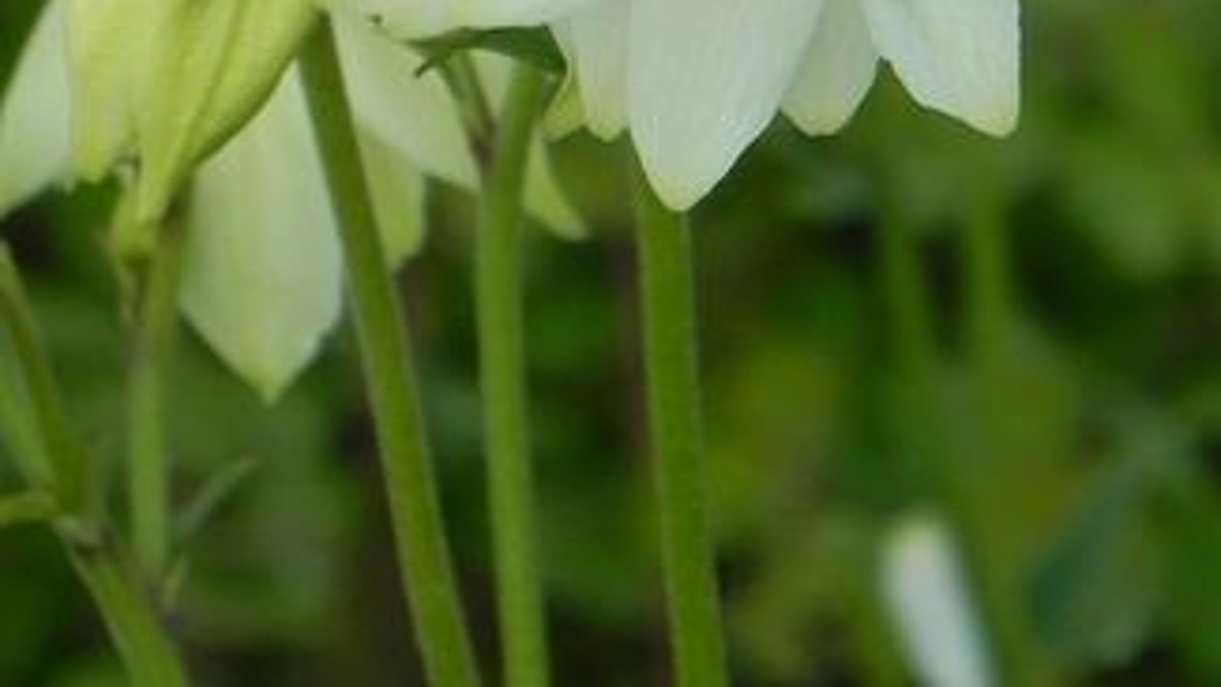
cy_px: -274
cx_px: 887
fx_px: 10169
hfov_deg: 6.9
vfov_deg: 3.9
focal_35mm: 314
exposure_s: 1/500
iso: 160
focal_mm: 20.8
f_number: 4.5
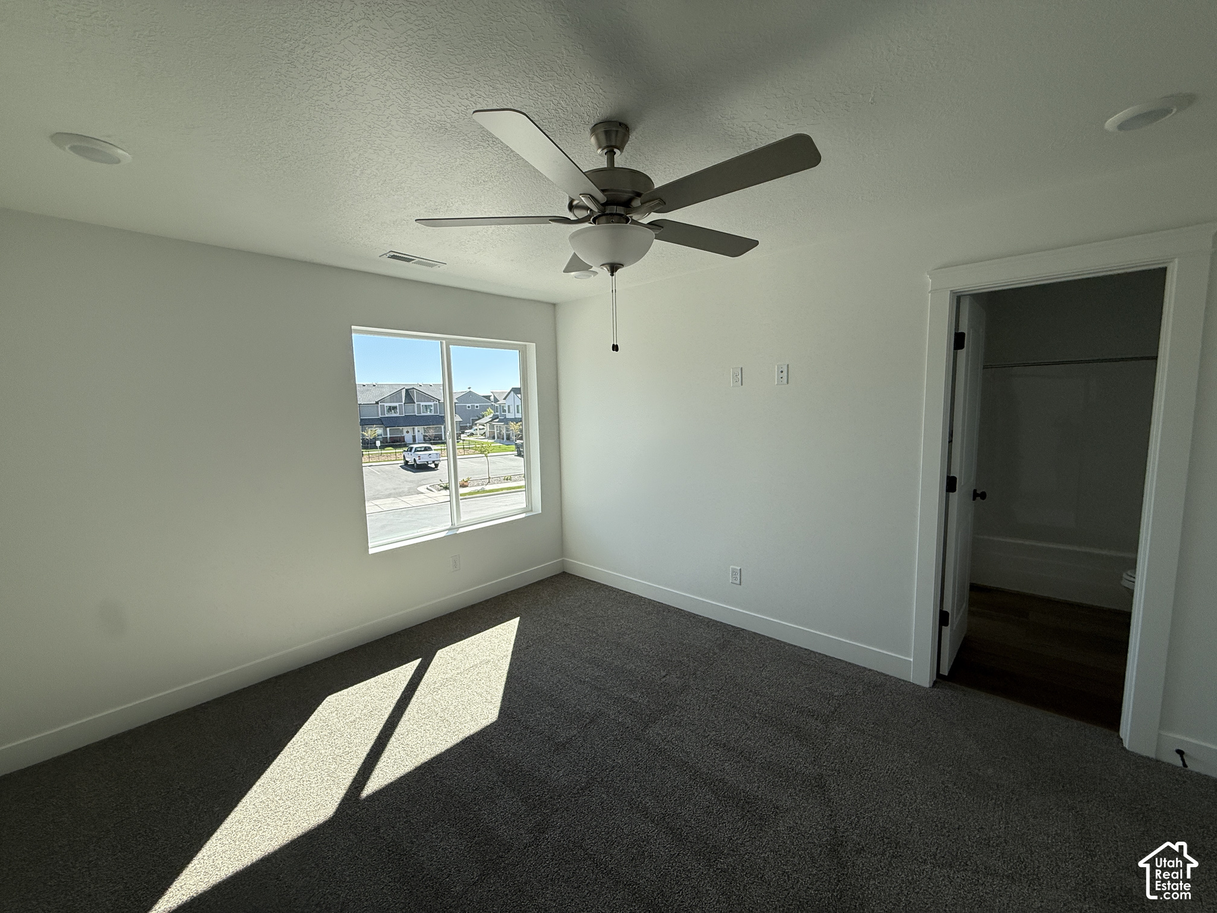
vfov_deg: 85.7
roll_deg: +1.4
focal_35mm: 14
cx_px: 608
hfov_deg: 102.1
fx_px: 492
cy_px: 456
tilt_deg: -4.8
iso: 64
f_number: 2.2
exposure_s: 1/658
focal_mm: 2.22
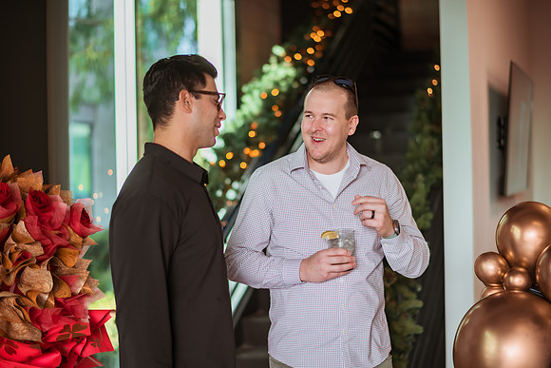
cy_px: 184
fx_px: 888
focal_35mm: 58
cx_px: 276
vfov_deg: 23.4
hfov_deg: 34.5
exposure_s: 1/320
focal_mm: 58
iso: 100
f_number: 1.4
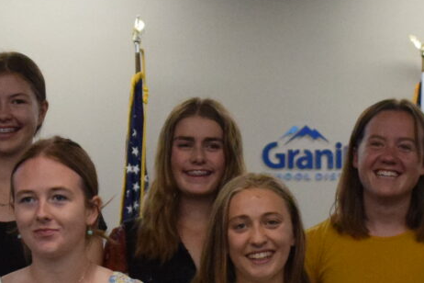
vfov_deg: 7.9
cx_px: 245
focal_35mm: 173
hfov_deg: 11.9
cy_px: 150
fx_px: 2037
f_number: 3.8
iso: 2800
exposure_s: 1/500
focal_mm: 26
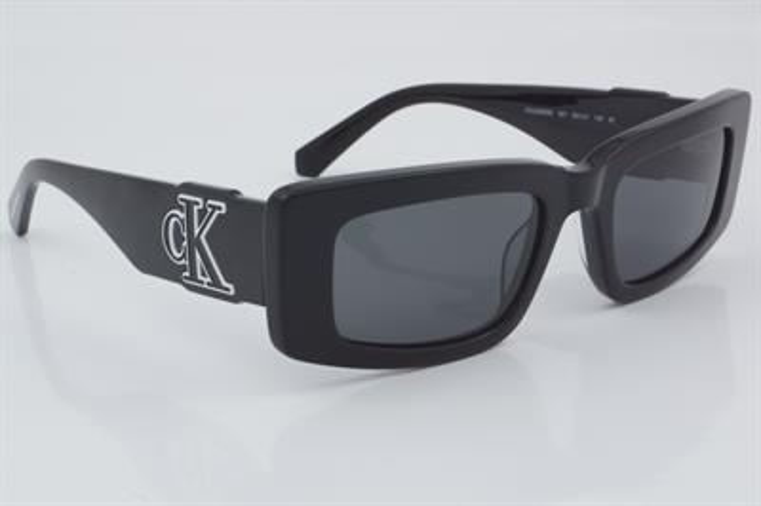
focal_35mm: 82
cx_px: 380
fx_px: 1742
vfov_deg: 16.5
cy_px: 253
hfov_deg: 24.6
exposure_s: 1/4
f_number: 32
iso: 100
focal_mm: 55
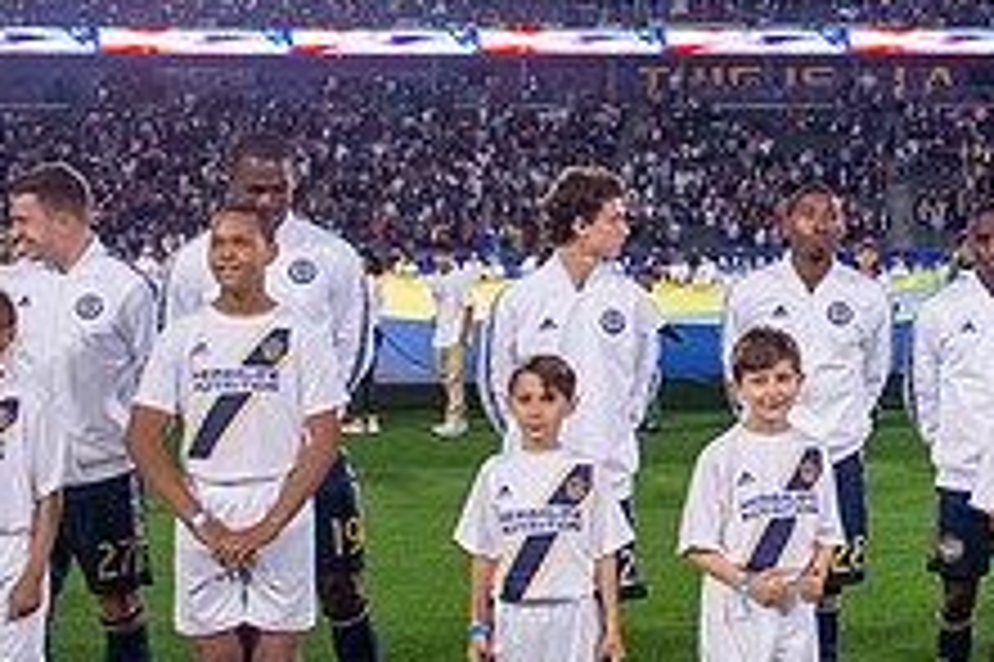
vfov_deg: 21.4
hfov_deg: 29.9
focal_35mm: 63
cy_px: 214
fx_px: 1738
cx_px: 976
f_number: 2.8
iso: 640
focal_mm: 24
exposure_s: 1/1600
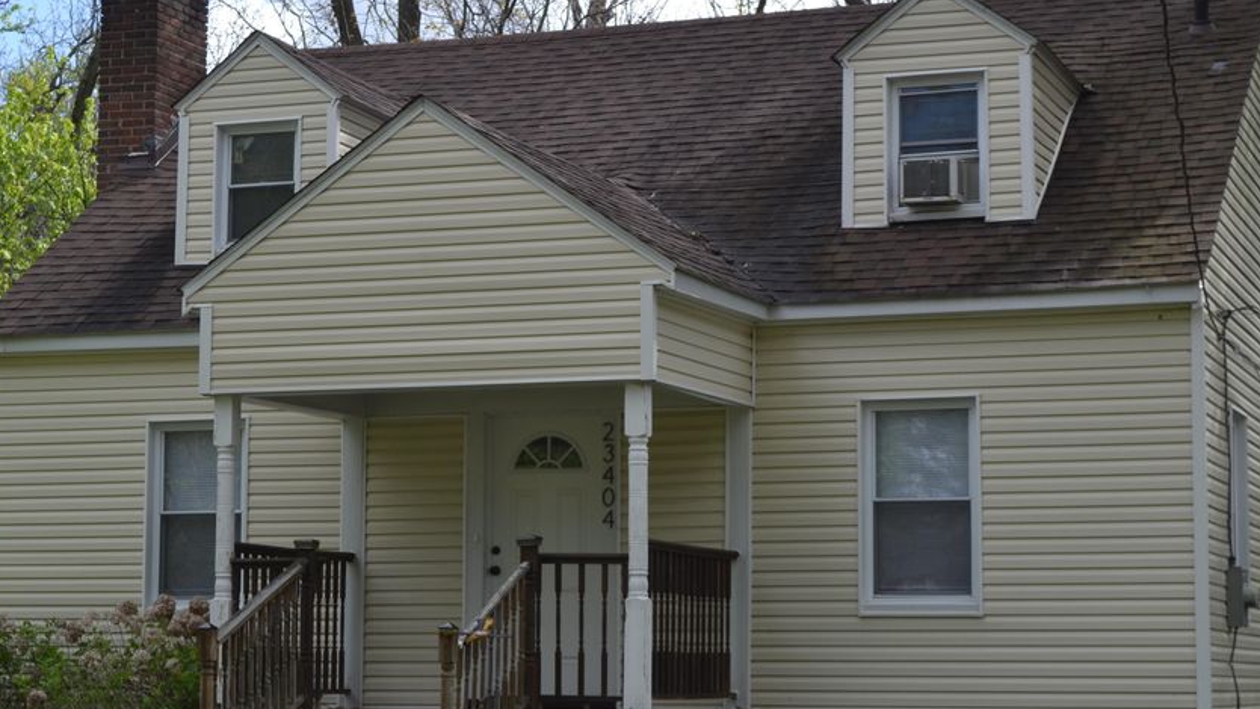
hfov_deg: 26.2
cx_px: 641
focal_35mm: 81
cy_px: 367
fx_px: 2706
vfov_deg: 14.9
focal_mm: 42
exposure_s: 1/200
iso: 100
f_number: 7.1
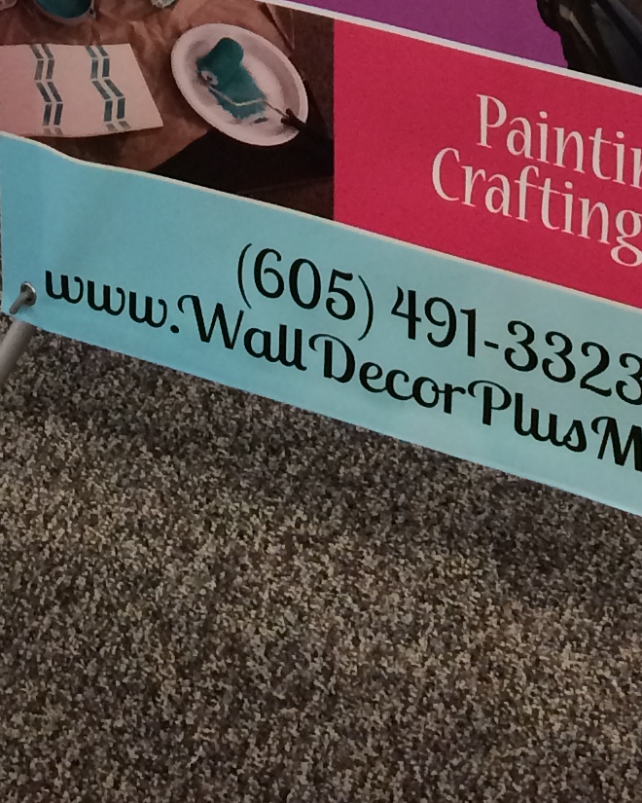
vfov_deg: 14.9
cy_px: -655
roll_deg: -0.4
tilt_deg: -20.3
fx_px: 2660
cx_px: 428
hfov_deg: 13.7
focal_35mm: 112
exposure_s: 1/30
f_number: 2.2
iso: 50
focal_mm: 4.15
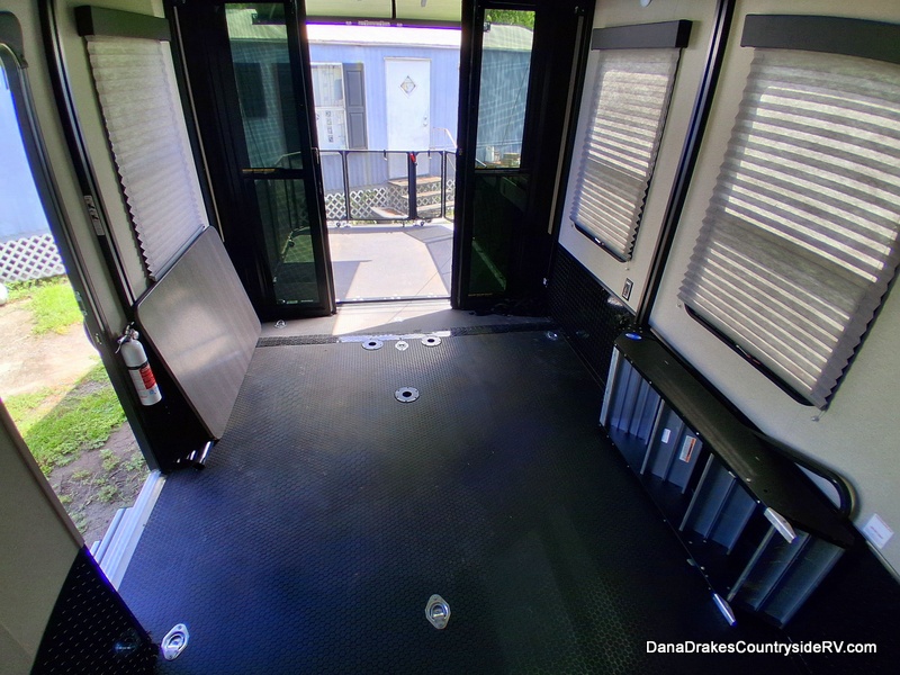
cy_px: 338
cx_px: 450
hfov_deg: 91.0
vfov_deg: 74.7
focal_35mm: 17
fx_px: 442
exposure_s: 1/120
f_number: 2.2
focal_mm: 1.4
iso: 50
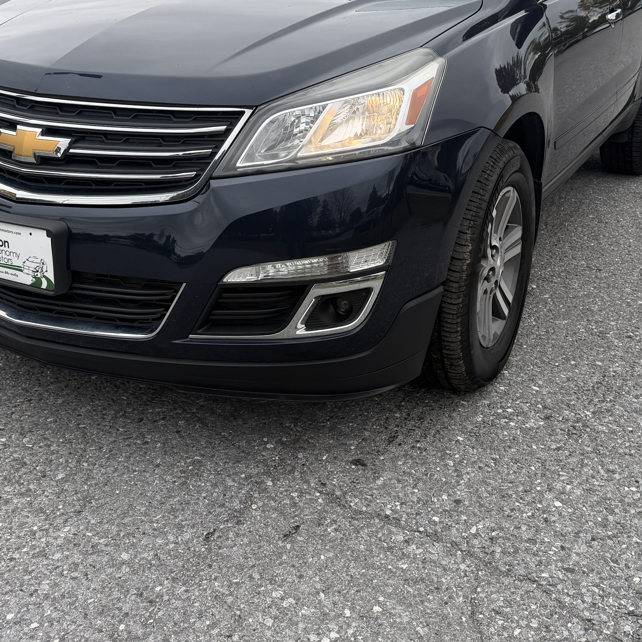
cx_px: 313
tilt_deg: -14.7
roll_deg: -1.6
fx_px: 881
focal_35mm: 42
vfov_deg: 39.2
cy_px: 177
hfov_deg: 40.0
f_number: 1.78
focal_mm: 6.76
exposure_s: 1/1005
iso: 80
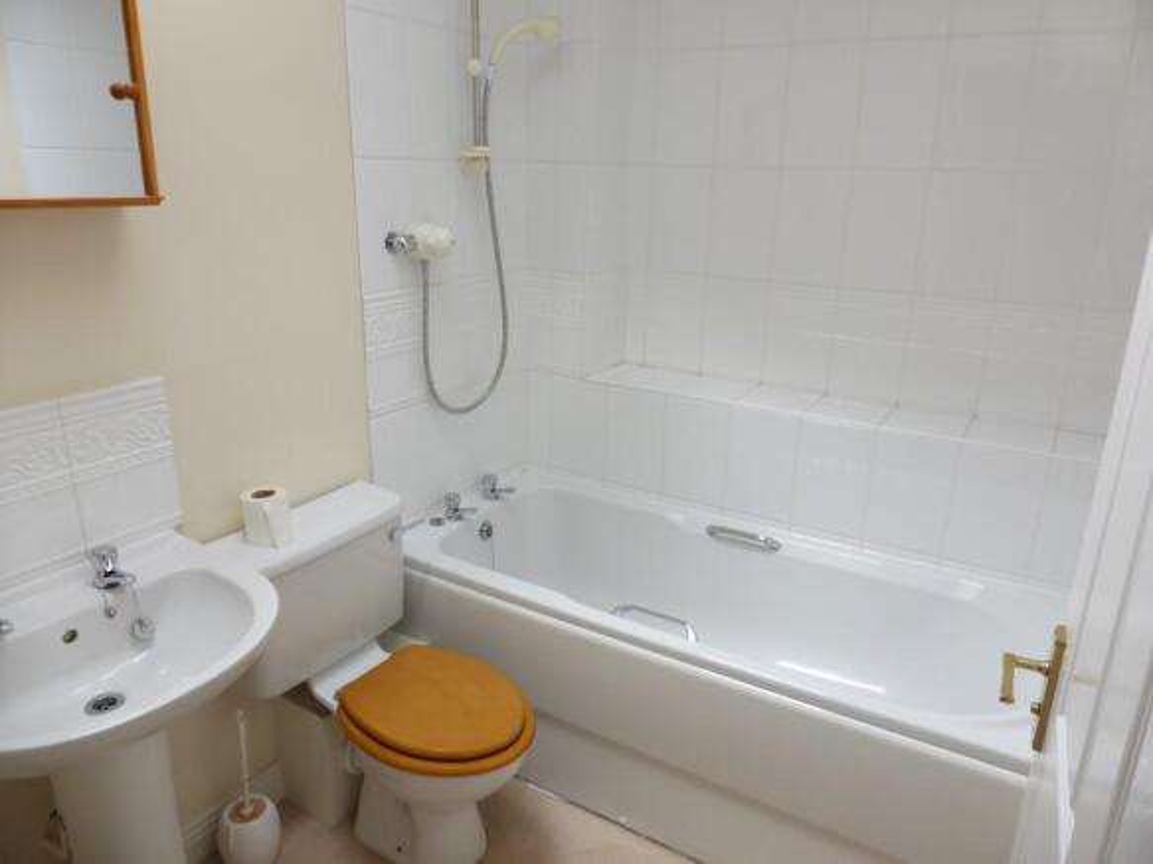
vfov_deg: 56.8
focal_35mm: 24
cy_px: 432
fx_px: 799
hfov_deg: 71.6
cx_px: 576
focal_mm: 4.3
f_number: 3.3
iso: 100
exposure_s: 1/40
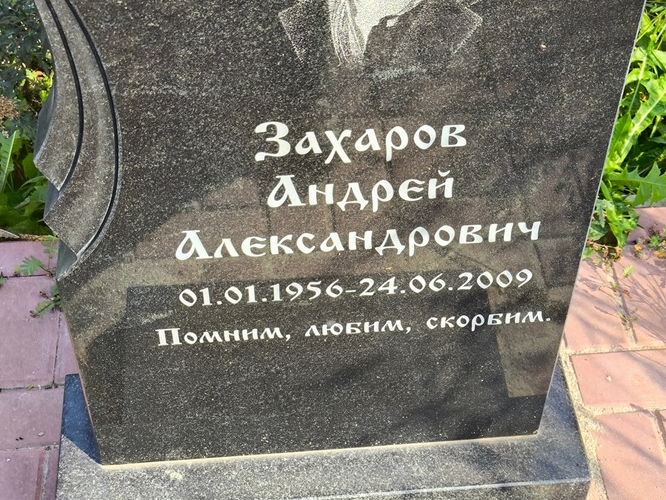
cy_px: 265
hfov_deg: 32.2
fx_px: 1155
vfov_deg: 24.4
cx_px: 362
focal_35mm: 60
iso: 50
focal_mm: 4.71
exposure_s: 1/277
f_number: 1.7
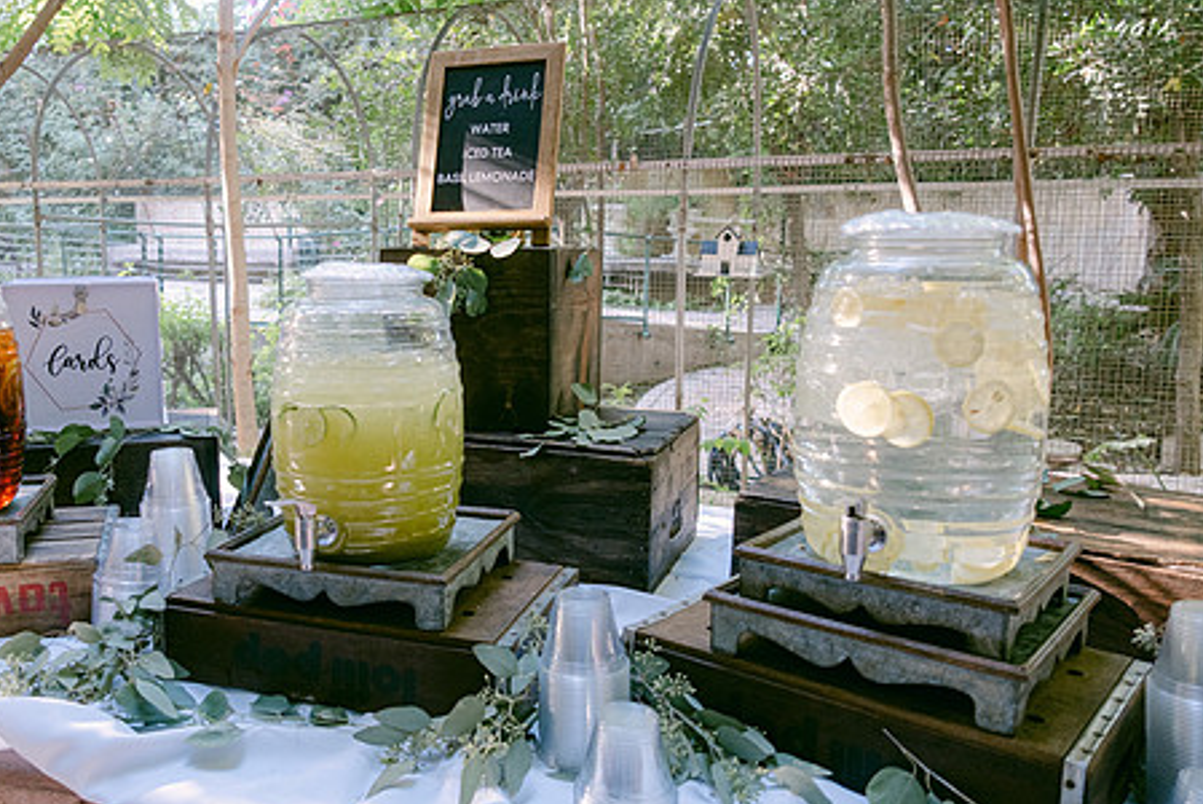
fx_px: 1037
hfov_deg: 59.6
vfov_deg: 42.4
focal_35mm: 31
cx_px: 461
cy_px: 387
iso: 640
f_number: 2.8
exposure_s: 1/125
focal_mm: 16
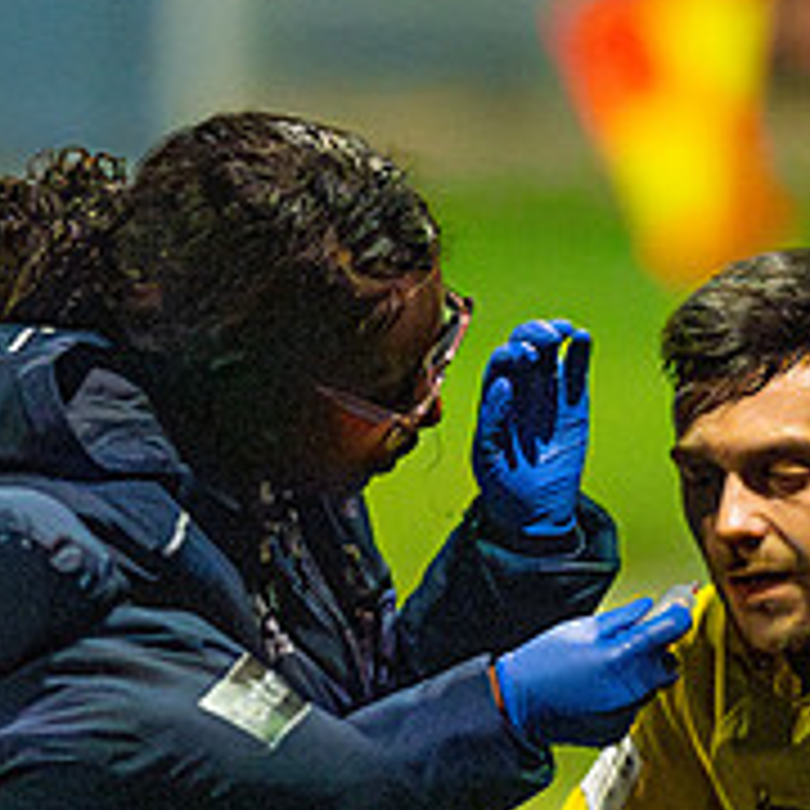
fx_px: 30100
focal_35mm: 1137
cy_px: 753
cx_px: 625
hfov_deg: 1.5
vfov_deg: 1.5
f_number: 2.8
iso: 8000
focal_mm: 300
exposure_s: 1/1250
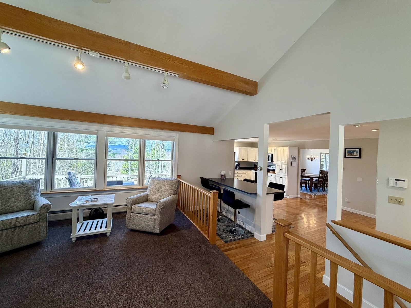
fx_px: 166
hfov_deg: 102.1
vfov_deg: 85.7
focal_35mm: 14
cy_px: 154
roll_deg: -1.7
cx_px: 206
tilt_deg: -0.3
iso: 160
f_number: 2.2
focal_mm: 2.22
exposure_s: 1/120
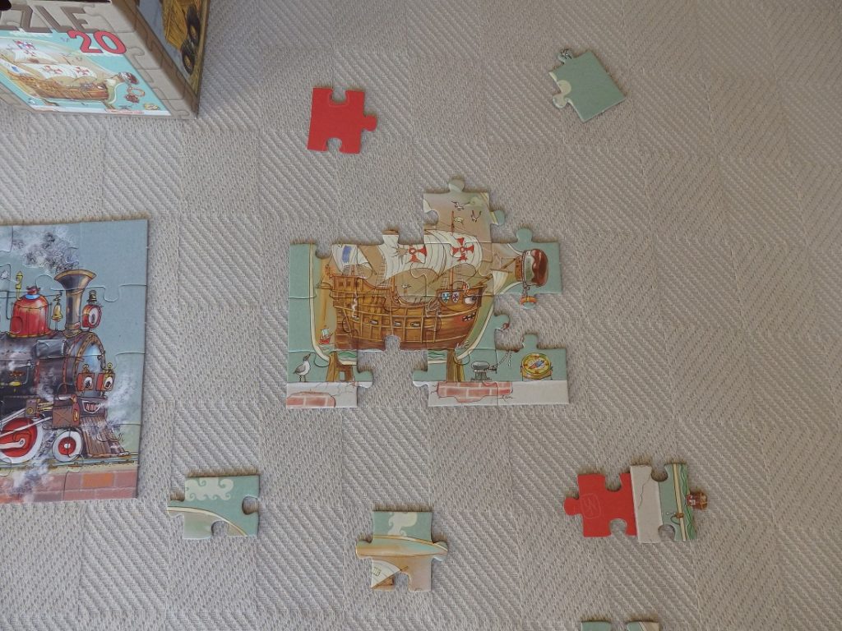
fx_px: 608
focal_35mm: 25
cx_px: 421
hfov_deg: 69.4
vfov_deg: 54.9
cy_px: 316
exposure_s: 1/80
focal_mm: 4.5
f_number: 3
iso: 125
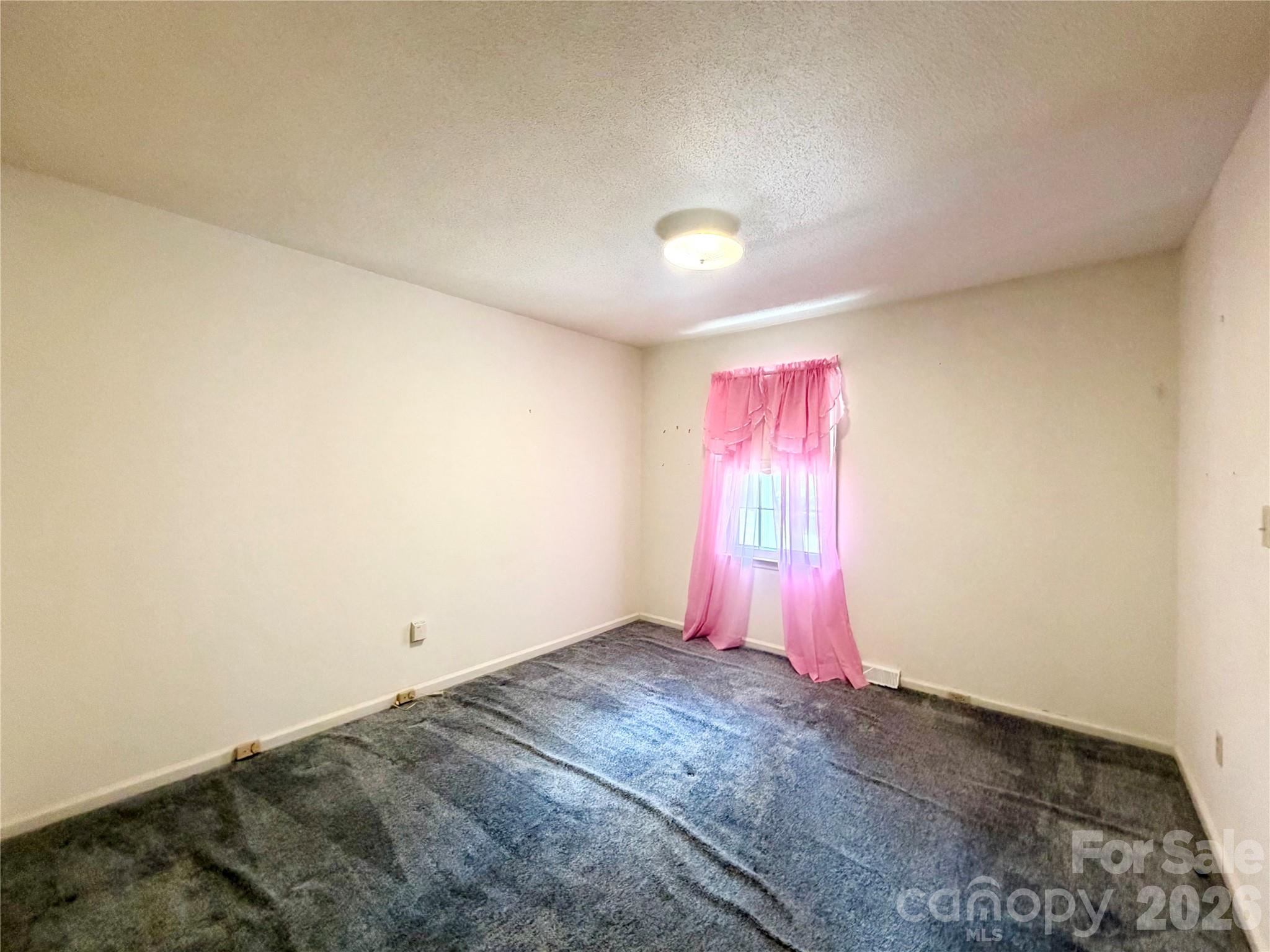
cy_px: 476
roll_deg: +0.0
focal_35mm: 14
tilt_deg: -0.2
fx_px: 514
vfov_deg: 85.7
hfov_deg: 102.1
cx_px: 635
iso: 320
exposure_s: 1/60
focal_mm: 2.22
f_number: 2.2
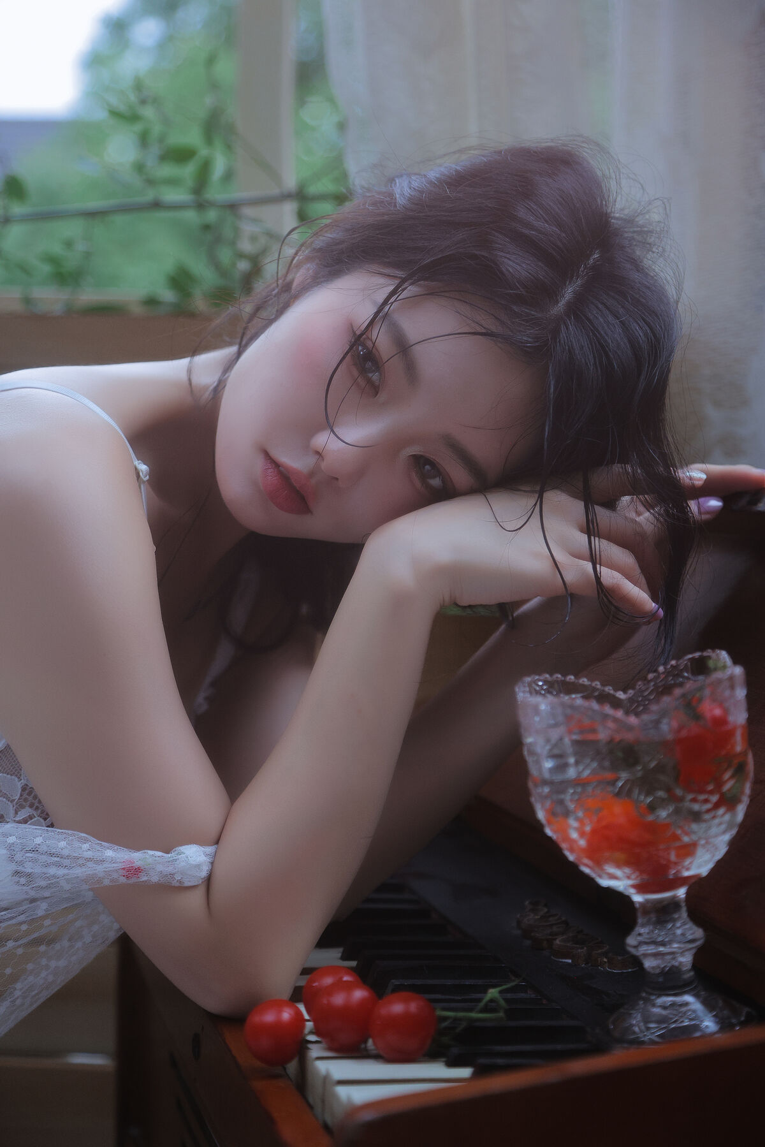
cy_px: 574
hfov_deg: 18.9
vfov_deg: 28.1
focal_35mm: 72
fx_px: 2294
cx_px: 382
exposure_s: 1/500
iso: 1600
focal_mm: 73
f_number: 4
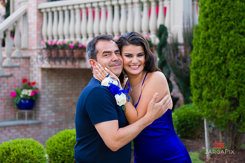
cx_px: 115
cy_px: 70
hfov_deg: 25.4
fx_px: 543
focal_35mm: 80
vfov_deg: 17.1
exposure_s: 1/160
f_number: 3.2
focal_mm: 70
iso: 200
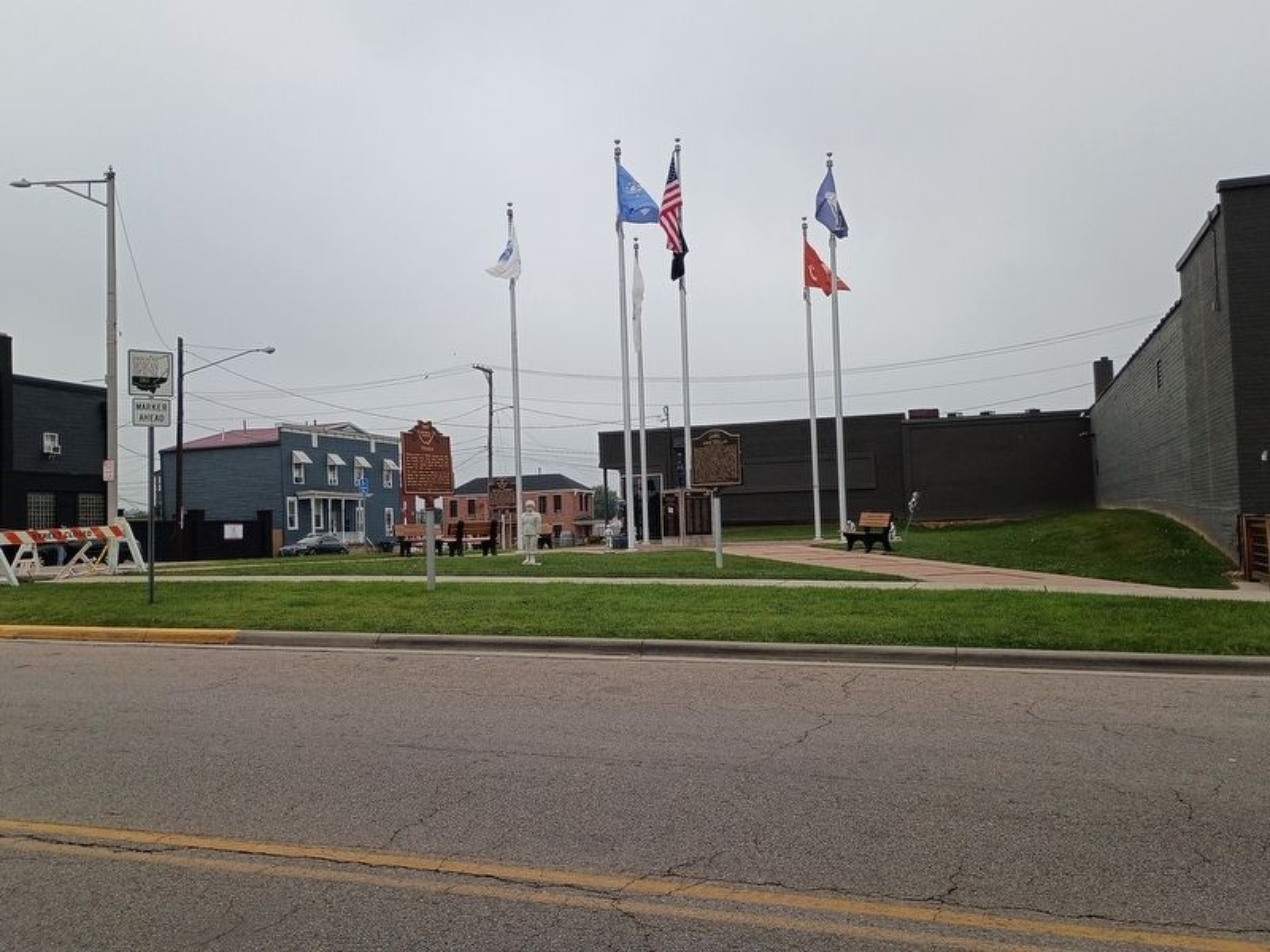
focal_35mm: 29
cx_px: 635
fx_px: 1064
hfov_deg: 61.7
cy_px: 476
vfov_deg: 48.2
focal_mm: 4.27
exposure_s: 1/767
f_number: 1.8
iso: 100
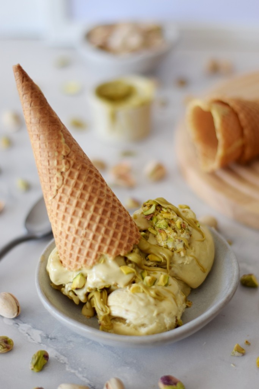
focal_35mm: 75
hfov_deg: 18.2
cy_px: 194
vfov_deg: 27.0
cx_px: 130
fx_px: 809
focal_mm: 50
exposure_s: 1/640
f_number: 1.8
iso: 200
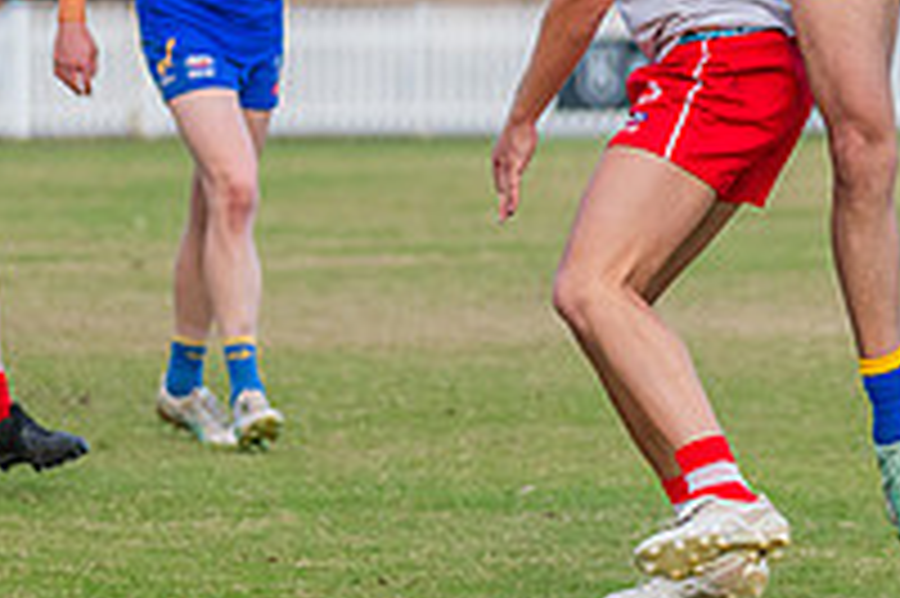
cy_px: -140
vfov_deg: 2.0
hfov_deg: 3.1
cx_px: 706
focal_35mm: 675
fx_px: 16861
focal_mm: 210
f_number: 5
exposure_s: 1/1250
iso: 800
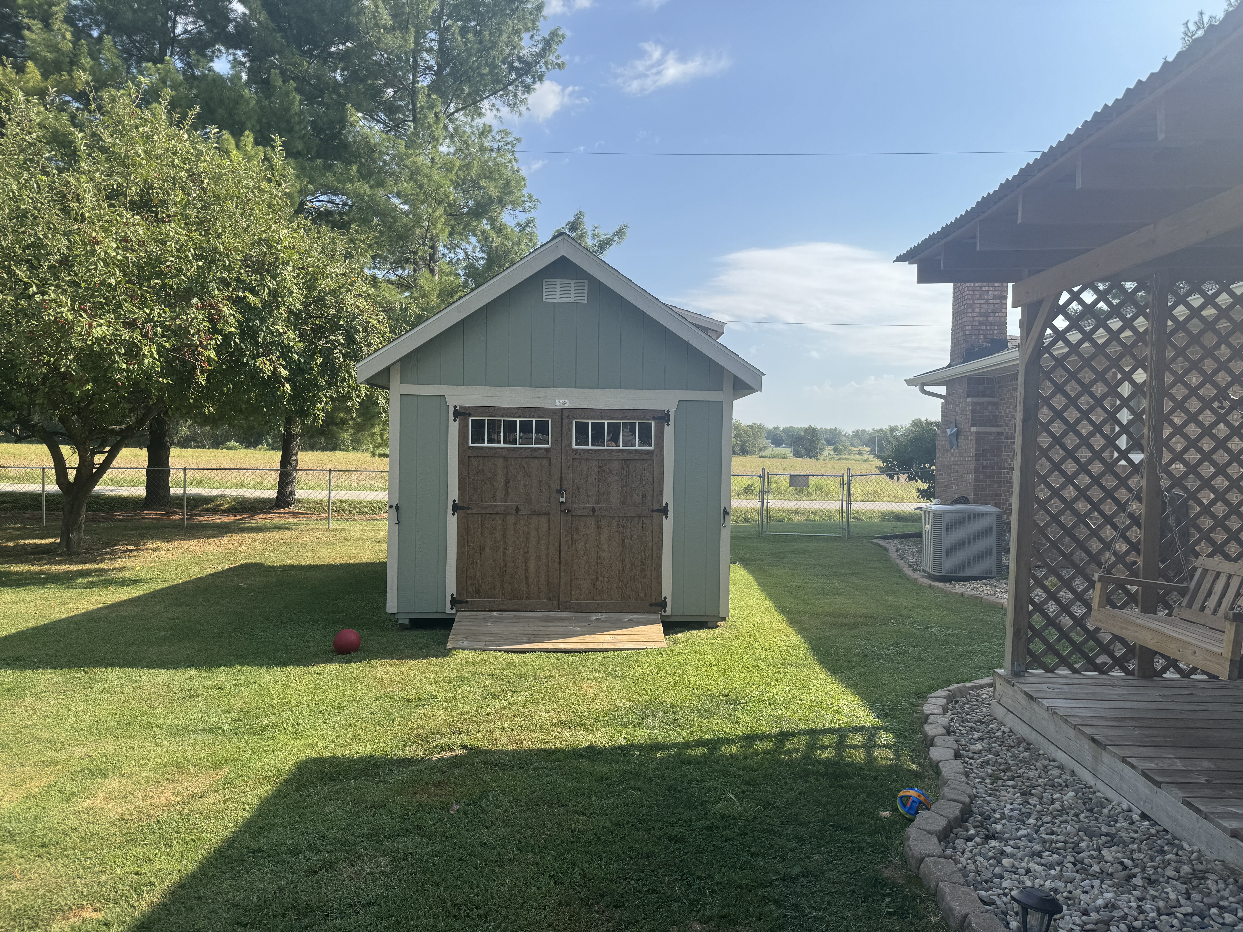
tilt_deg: -2.0
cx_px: 622
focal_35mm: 24
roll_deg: -1.0
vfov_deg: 56.8
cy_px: 466
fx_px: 862
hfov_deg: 71.6
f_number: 1.78
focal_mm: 6.76
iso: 80
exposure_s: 1/3597
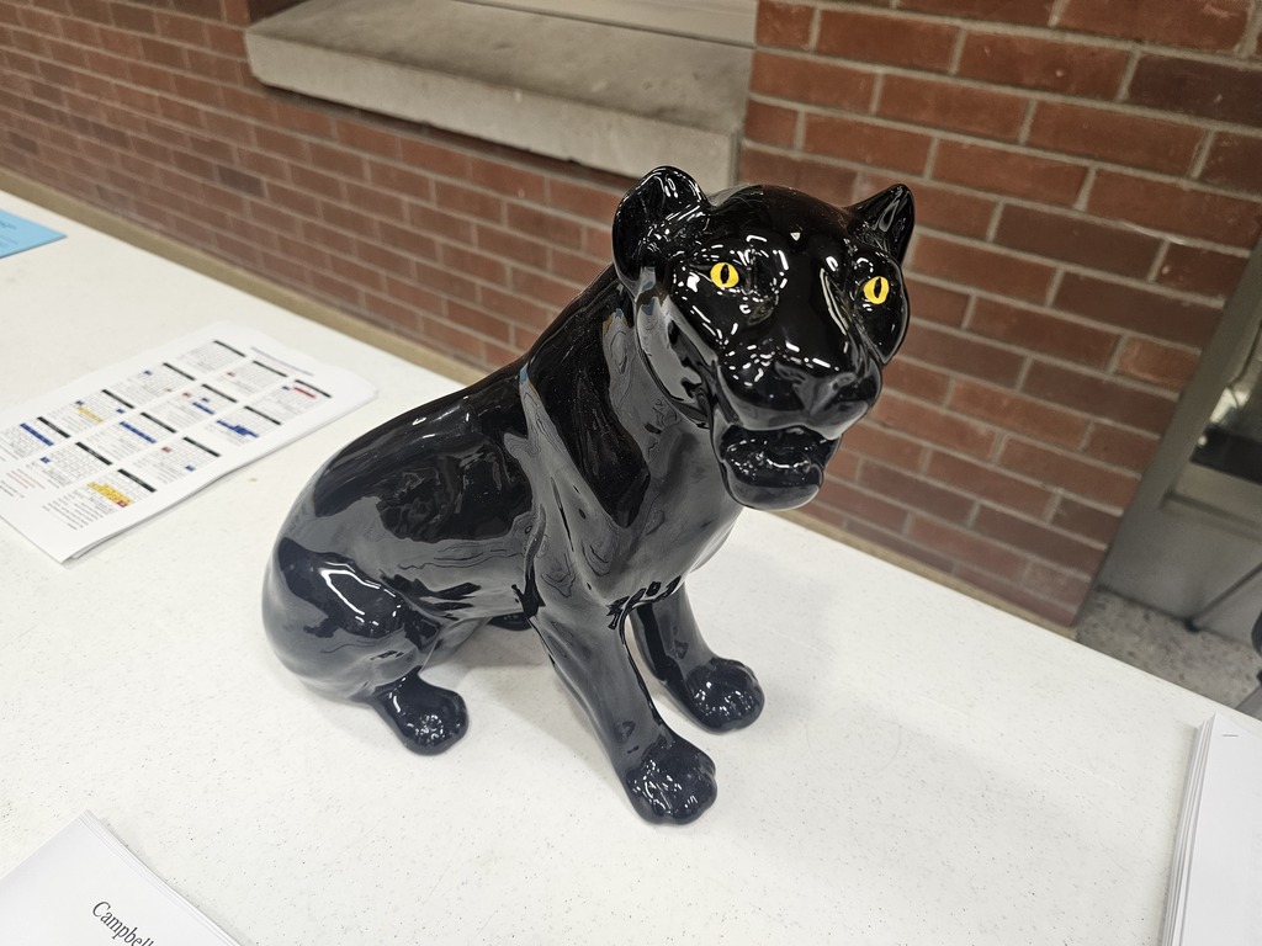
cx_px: 631
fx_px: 839
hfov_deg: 73.9
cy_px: 473
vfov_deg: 58.9
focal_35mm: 23
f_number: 1.7
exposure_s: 1/120
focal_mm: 6.3
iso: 160
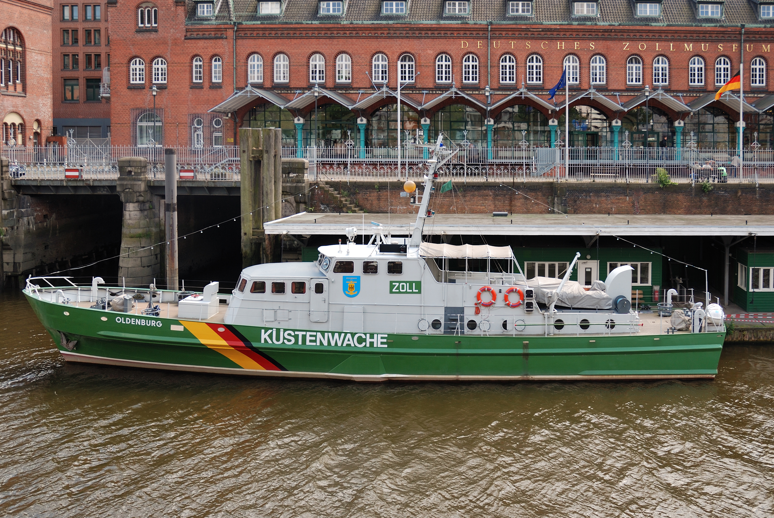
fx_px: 710
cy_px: 259
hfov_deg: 57.2
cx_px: 387
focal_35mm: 33
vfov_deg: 40.1
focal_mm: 22
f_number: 5
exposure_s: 1/100
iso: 100
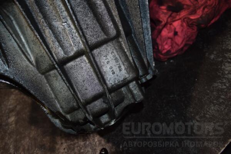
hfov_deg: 49.6
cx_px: 116
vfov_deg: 34.2
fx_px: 250
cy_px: 77
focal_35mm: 39
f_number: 5
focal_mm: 26
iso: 800
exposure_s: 1/60
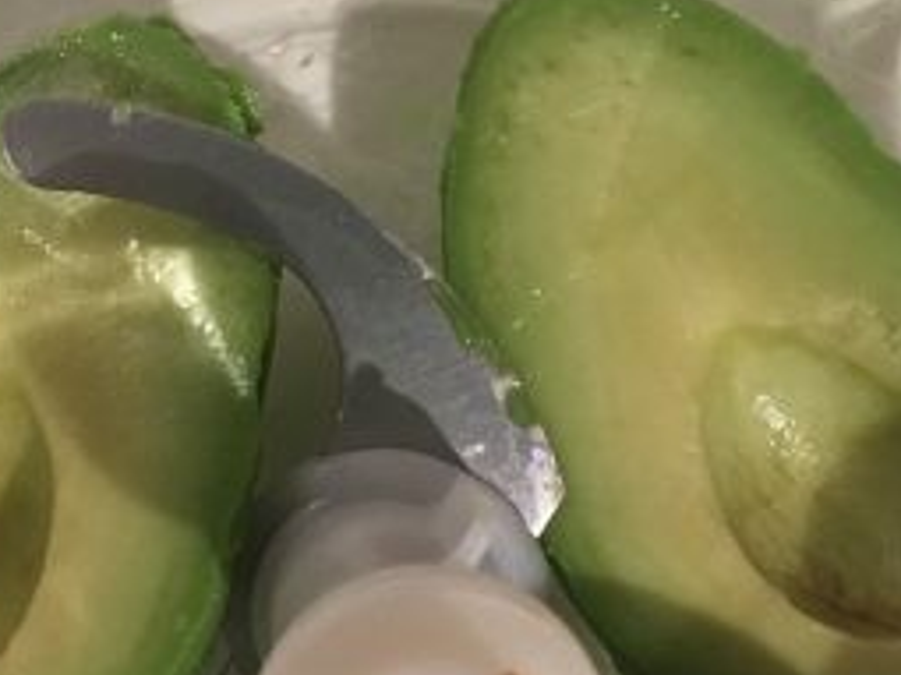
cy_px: 636
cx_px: 399
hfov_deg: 21.5
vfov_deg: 16.0
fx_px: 2367
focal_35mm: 91
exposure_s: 1/33
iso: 160
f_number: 2.2
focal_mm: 4.15
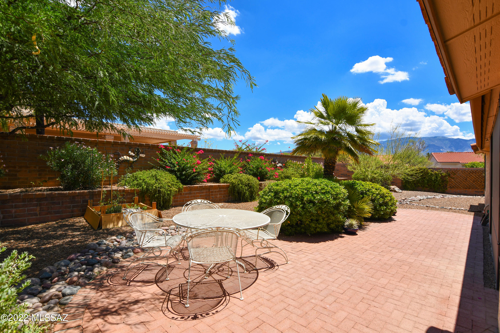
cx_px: 250
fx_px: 222
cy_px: 166
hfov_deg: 96.7
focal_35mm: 16
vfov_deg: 73.7
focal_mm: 11
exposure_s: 1/320
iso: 100
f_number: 9
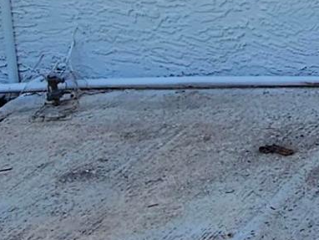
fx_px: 904
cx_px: 646
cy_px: -151
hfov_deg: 15.7
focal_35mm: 98
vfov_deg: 13.9
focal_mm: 2.2
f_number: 2.2
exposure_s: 1/1090
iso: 50
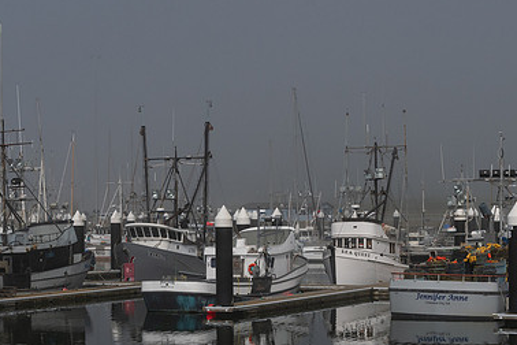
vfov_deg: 14.5
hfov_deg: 21.7
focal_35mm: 94
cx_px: 231
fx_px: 1350
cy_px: 216
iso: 180
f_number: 8
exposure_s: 1/1600
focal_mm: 34
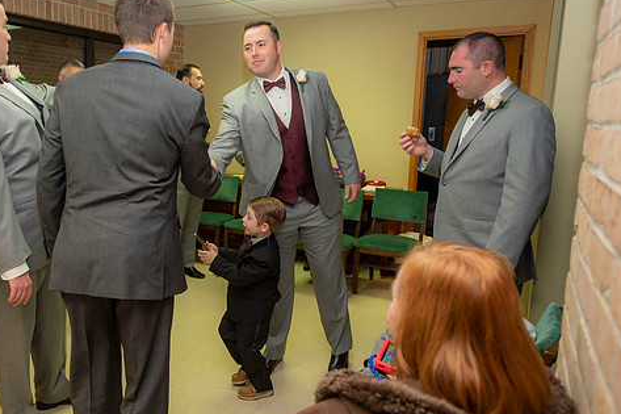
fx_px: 517
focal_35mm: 30
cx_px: 218
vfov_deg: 43.6
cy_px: 203
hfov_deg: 60.8
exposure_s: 1/200
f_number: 3.2
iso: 1250
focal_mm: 22
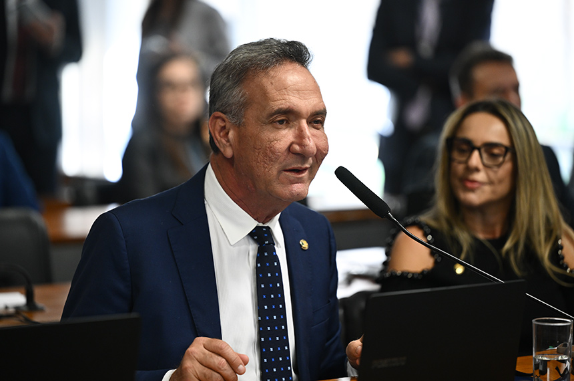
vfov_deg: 8.3
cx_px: 287
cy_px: 190
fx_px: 2626
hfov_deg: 12.5
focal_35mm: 165
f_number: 2.8
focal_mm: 165
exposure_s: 1/160
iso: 1600
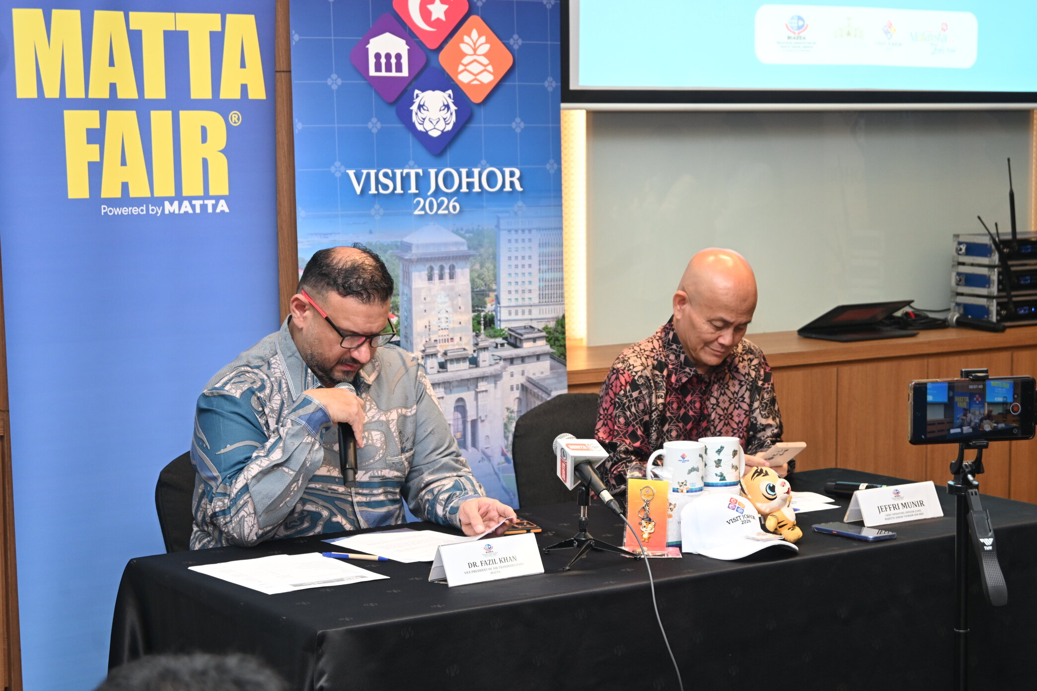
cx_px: 518
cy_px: 346
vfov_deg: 18.2
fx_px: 2160
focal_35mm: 75
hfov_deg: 27.0
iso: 720
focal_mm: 50
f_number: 6.3
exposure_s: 1/30
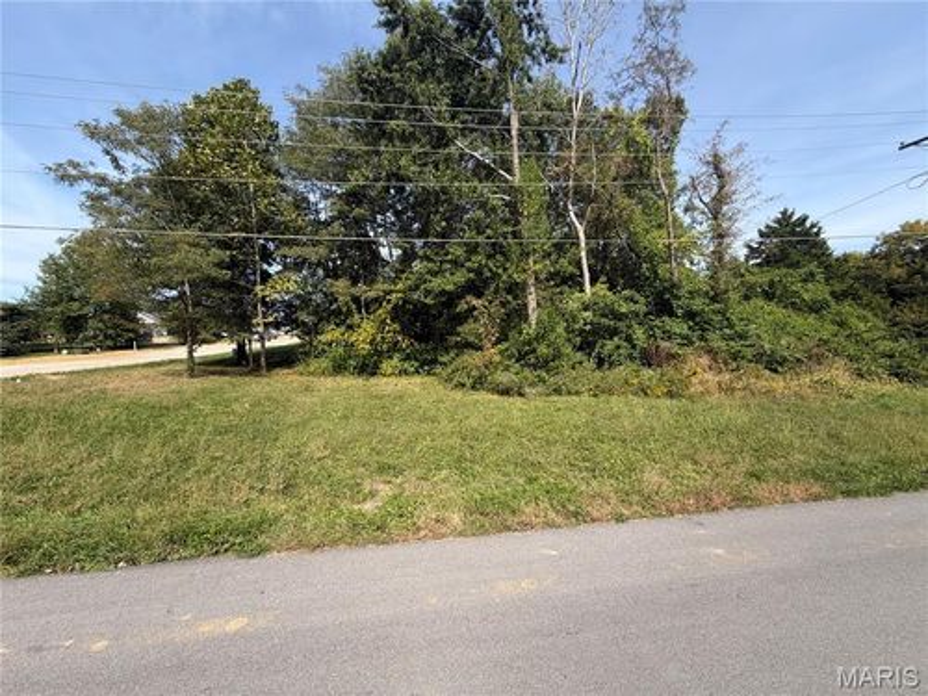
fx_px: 375
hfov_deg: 102.1
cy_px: 348
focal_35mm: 14
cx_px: 464
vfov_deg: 85.7
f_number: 2.2
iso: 32
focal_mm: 2.22
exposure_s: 1/770
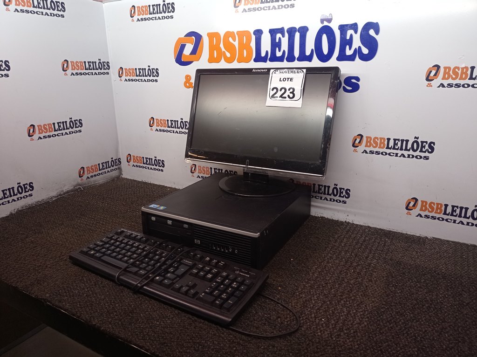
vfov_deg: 49.7
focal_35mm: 28
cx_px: 238
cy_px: 178
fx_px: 385
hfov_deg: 63.5
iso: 151
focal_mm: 4.7
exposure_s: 1/60
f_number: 1.79
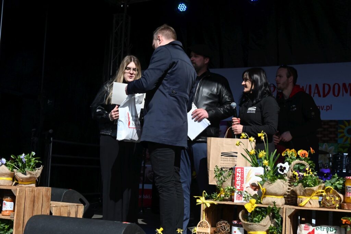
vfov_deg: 27.5
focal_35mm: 49
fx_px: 477
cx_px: 176
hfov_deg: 40.4
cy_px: 117
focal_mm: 49
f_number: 18
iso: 2000
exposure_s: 1/1250
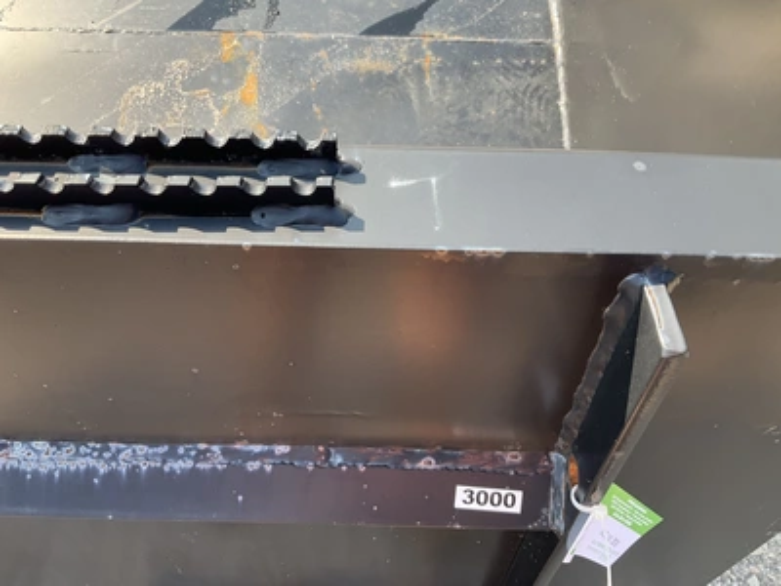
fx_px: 654
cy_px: 293
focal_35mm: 29
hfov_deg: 61.7
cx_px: 390
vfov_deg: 48.2
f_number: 1.8
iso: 20
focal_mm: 3
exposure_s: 1/206
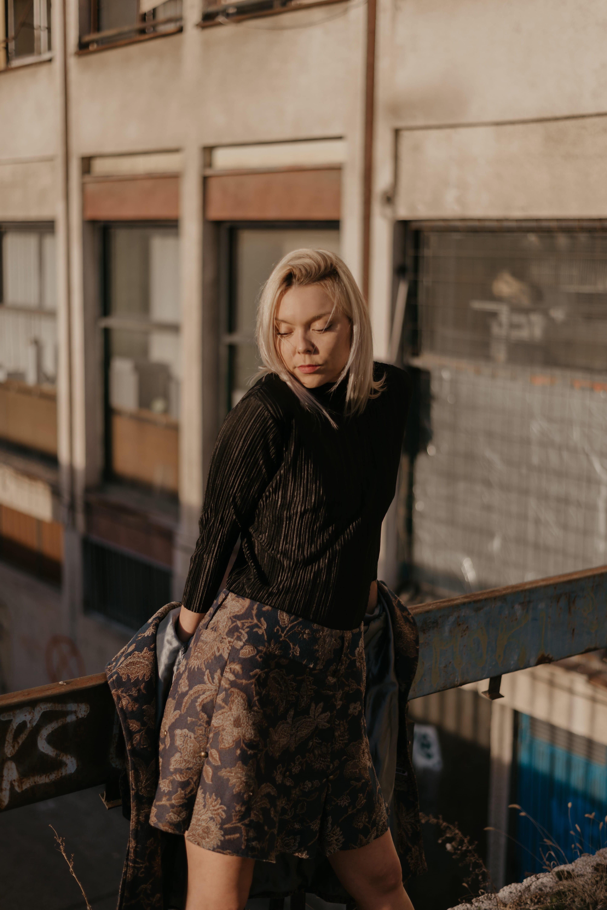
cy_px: 455
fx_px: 1263
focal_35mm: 50
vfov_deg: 39.6
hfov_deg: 27.0
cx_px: 304
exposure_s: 1/2000
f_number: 1.8
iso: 100
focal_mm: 50
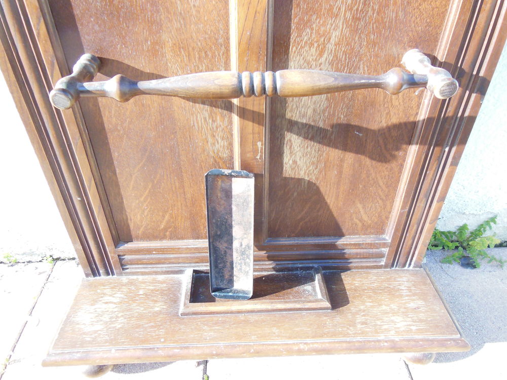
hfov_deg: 69.4
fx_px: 366
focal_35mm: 25
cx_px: 254
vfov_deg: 54.9
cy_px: 190
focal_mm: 4.5
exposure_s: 1/250
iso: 400
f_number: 3.5
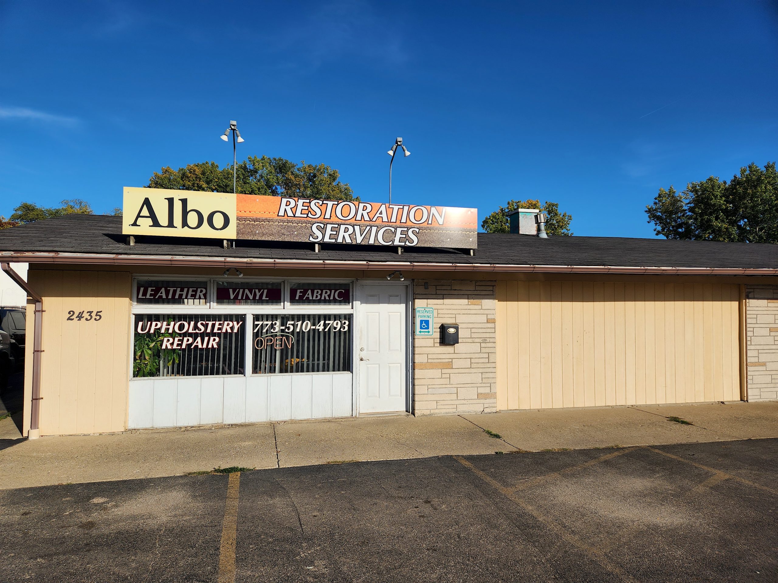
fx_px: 517
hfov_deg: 73.9
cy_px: 292
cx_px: 389
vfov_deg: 58.9
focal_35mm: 23
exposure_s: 1/2874
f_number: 1.8
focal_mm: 5.4
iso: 20
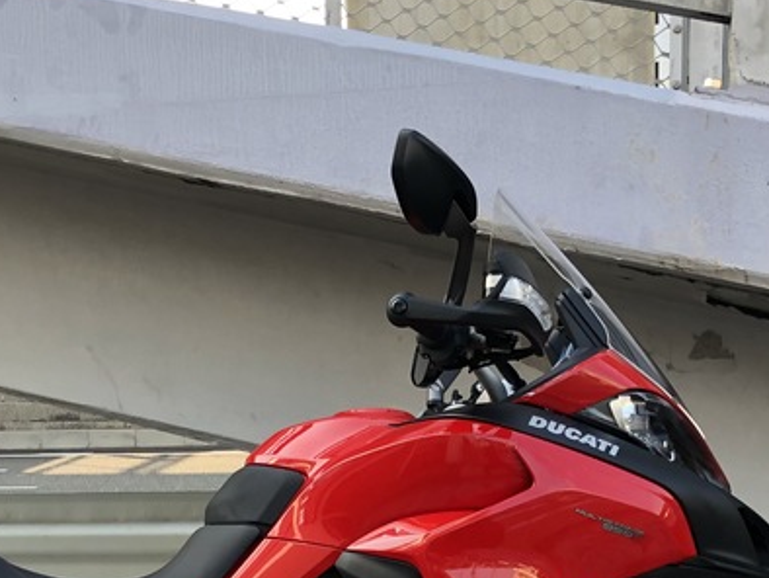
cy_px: 644
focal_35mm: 71
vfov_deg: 19.8
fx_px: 1578
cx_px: 262
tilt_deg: -11.0
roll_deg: +1.3
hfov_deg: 27.2
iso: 20
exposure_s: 1/130
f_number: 1.8
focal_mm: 3.99
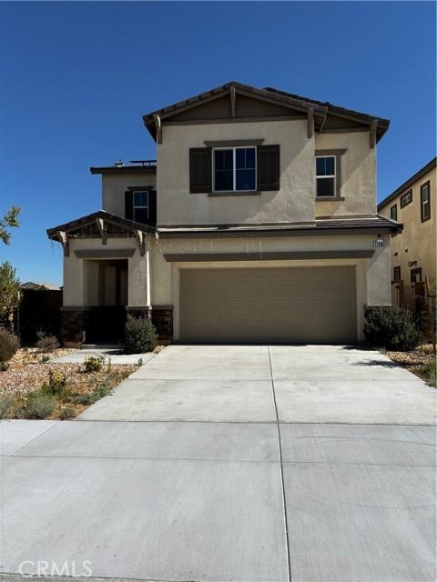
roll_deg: +0.3
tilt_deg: +1.7
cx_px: 218
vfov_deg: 67.3
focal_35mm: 26
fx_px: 438
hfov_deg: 53.1
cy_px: 291
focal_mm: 5.96
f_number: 1.6
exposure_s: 1/5952
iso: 50
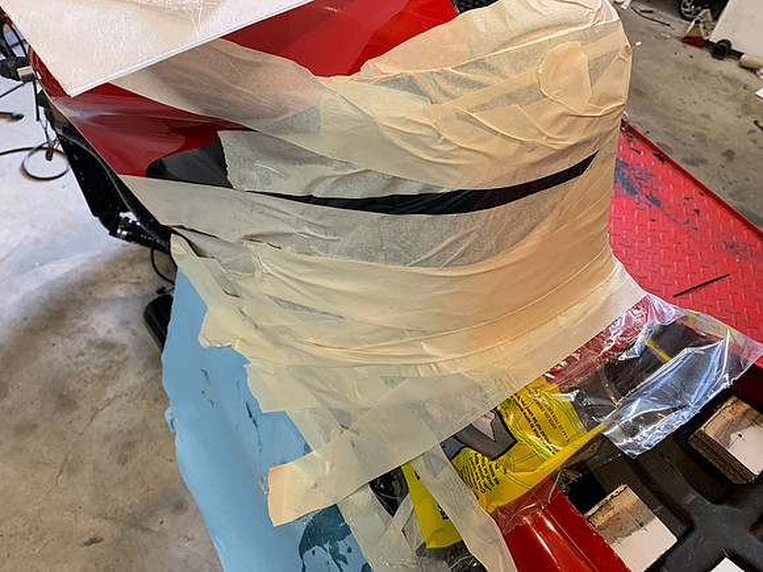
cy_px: 286
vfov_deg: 53.1
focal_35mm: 26
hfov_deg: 67.3
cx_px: 382
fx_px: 573
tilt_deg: -50.0
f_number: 1.8
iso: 125
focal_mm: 4.25
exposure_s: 1/50
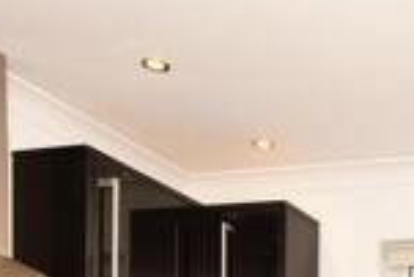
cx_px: 507
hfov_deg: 27.0
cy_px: 481
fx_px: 748
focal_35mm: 65
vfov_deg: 17.5
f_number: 4.5
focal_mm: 10
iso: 500
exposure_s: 1/125
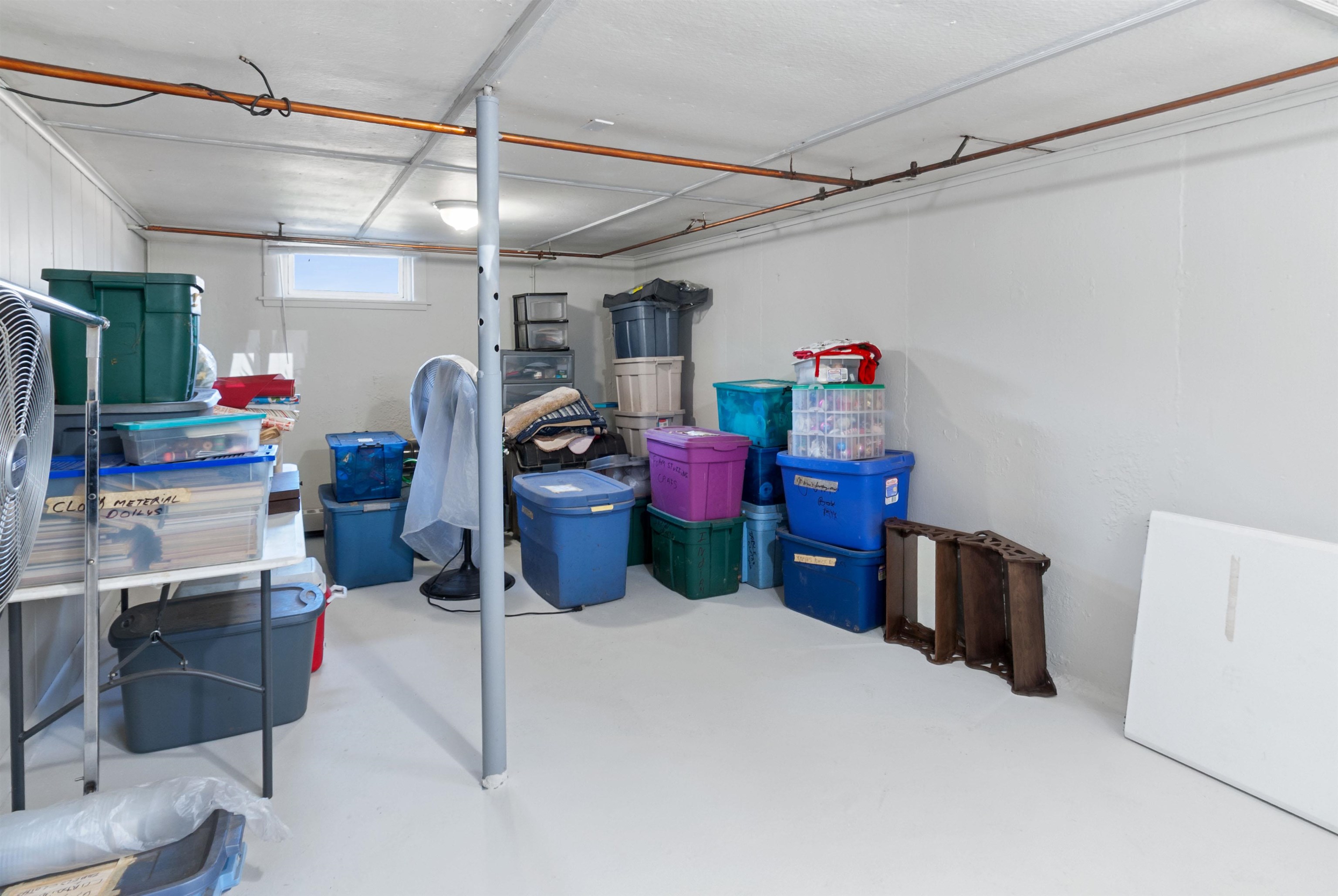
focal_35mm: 18
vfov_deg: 67.5
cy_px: 448
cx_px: 669
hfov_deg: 89.9
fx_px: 670
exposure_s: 4.5
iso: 200
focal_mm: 12
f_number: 10
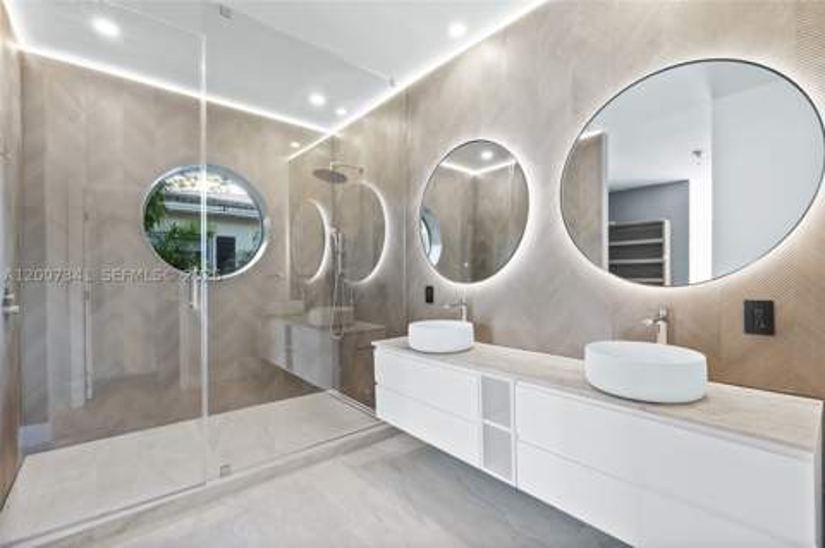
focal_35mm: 16
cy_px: 274
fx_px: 366
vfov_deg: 73.6
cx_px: 412
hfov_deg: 96.8
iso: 200
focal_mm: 16
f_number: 16
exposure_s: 3.2
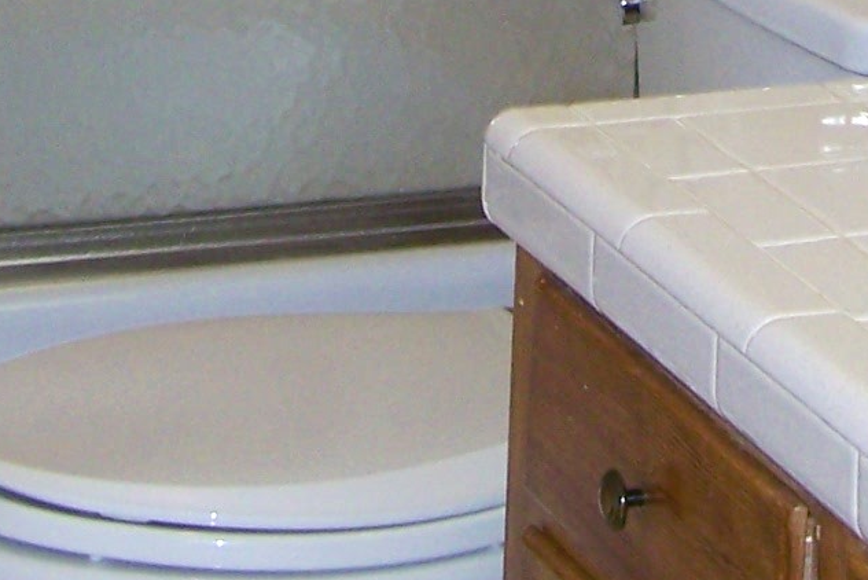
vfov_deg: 8.1
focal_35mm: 162
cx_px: 757
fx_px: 3908
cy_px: -542
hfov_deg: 12.6
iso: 80
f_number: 2.8
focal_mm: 6.3
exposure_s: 1/60
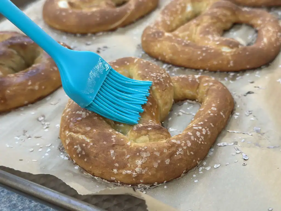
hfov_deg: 39.7
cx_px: 140
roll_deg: +3.5
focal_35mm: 48
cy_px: 106
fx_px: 390
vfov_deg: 30.3
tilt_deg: -34.3
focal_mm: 6.86
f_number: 1.78
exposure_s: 1/60
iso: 250
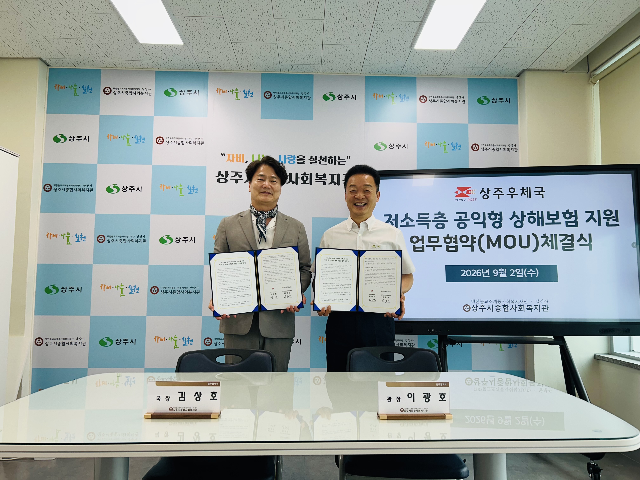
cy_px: 240
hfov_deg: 67.3
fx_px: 481
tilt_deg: +3.5
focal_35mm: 26
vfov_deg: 53.1
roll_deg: +0.2
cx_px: 320
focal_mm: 5.7
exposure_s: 1/152
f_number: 1.5
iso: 40
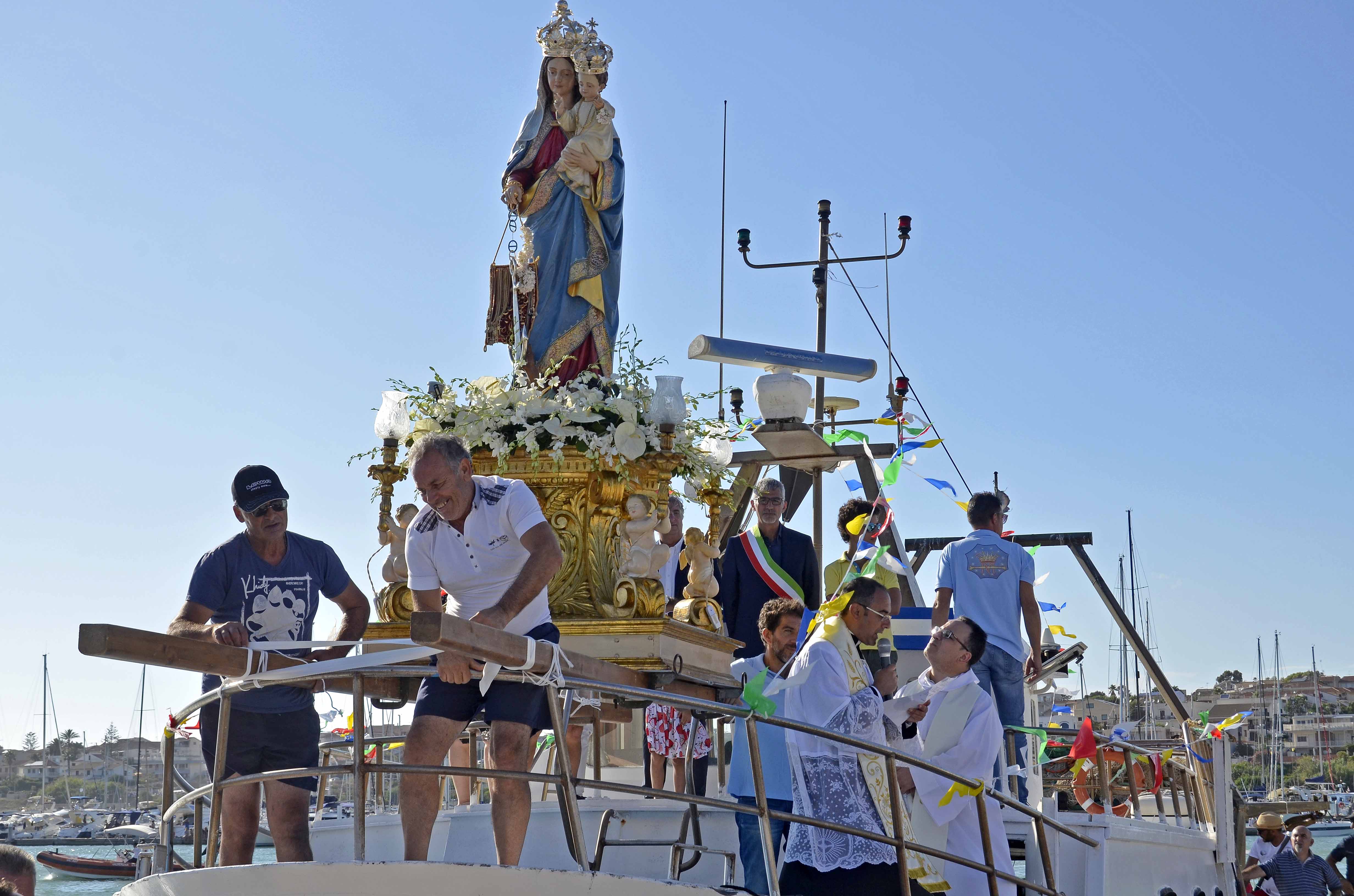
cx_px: 677
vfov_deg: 25.0
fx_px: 2027
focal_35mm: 54
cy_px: 448
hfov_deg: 36.9
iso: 200
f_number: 11
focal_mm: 36
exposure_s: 1/500
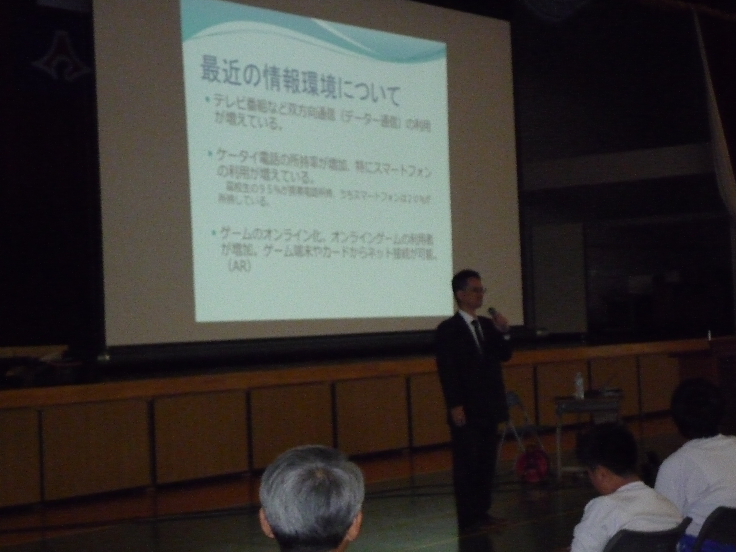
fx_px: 1616
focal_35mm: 76
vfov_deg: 19.4
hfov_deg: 25.7
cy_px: 273
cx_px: 373
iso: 800
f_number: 4.9
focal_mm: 13.2
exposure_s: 1/50
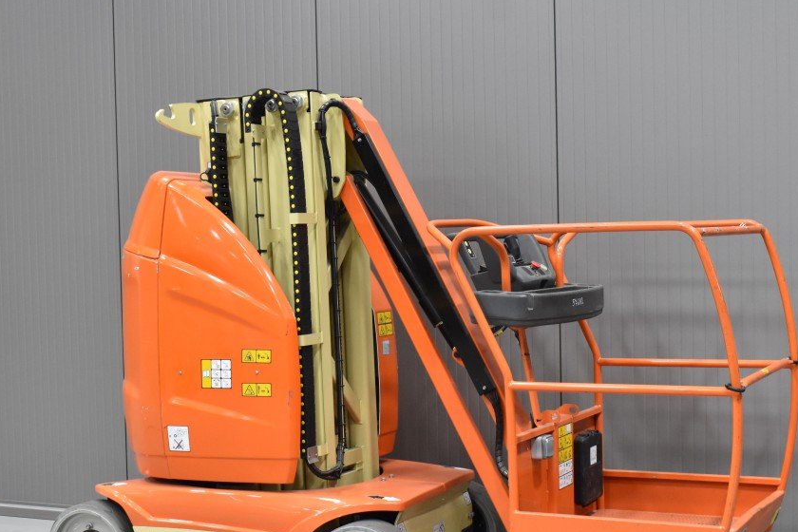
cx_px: 408
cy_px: 322
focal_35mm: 60
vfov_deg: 22.6
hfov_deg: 33.4
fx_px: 1330
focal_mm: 28
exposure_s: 1/50
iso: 1600
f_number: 5
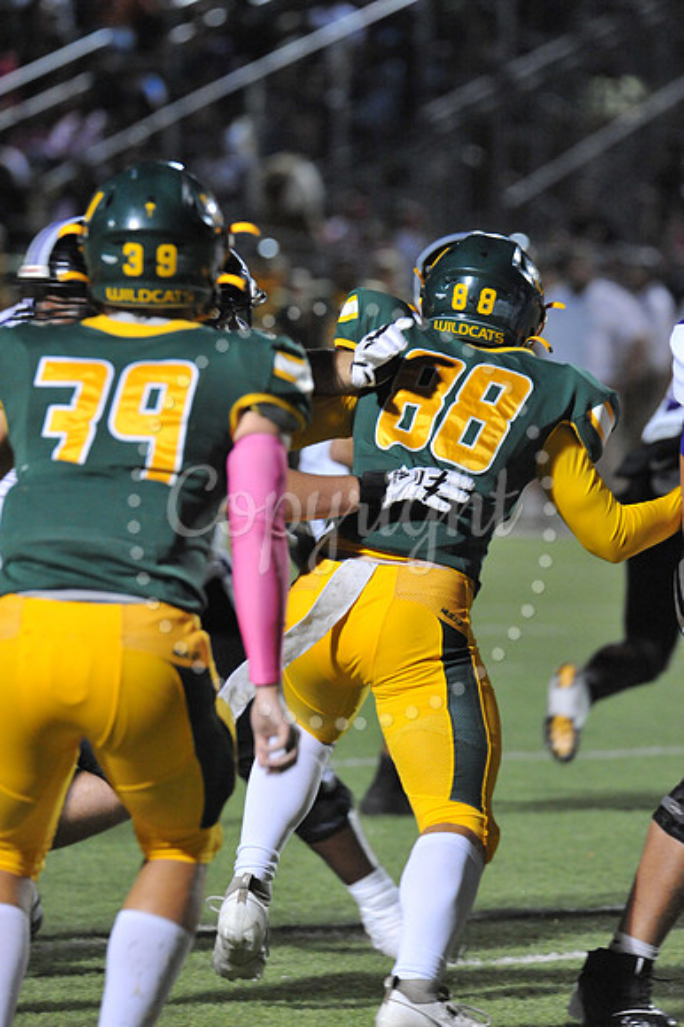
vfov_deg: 5.7
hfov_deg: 3.8
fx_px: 10271
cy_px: 514
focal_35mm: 360
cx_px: 342
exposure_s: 1/200
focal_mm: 360
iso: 6400
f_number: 7.1
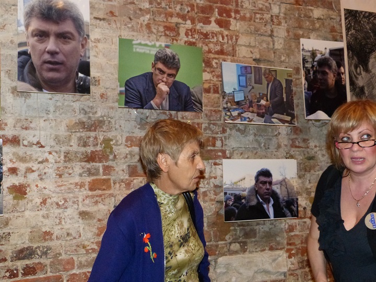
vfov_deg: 30.9
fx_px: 511
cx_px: 188
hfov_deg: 40.4
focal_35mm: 47
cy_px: 141
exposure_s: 1/60
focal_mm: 8.5
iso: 800
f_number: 3.2
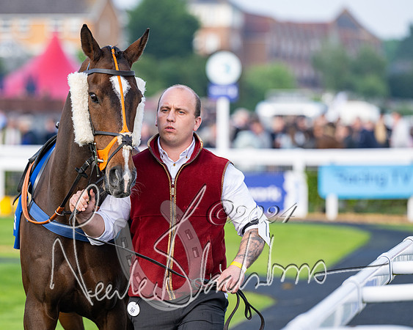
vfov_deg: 6.2
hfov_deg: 7.8
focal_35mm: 248
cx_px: 183
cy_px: 153
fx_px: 3028
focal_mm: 200
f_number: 4
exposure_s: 1/800
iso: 400
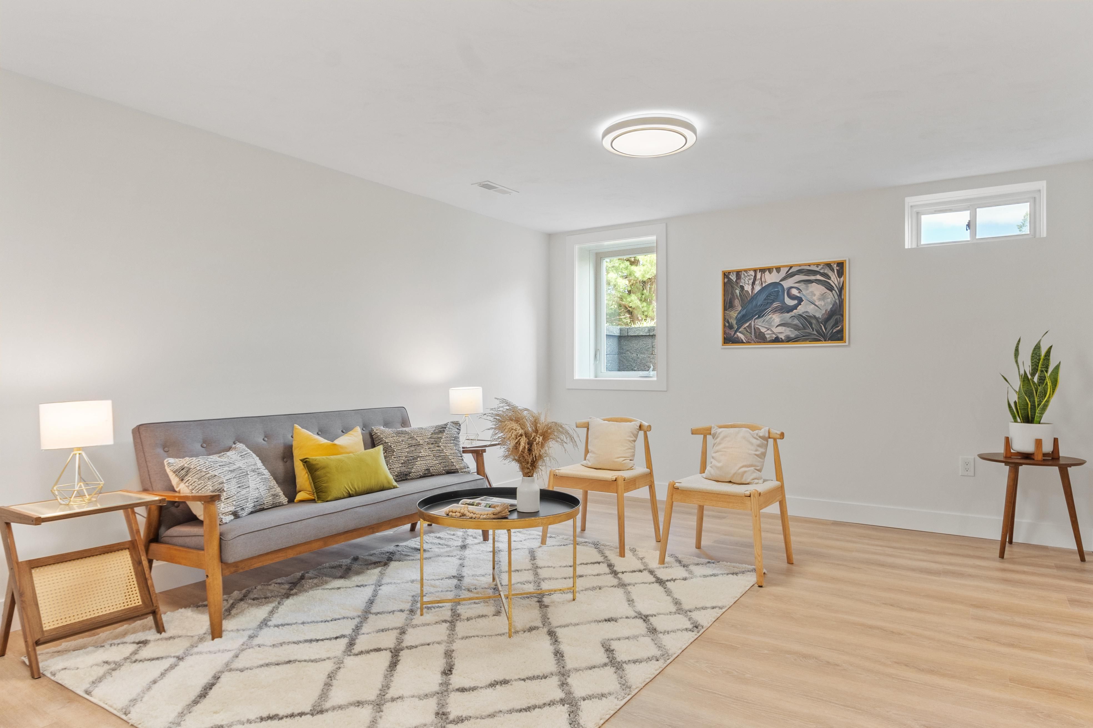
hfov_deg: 81.2
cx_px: 546
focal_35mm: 21
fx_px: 638
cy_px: 364
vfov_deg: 59.5
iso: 400
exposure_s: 1/2.5
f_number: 8
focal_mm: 14
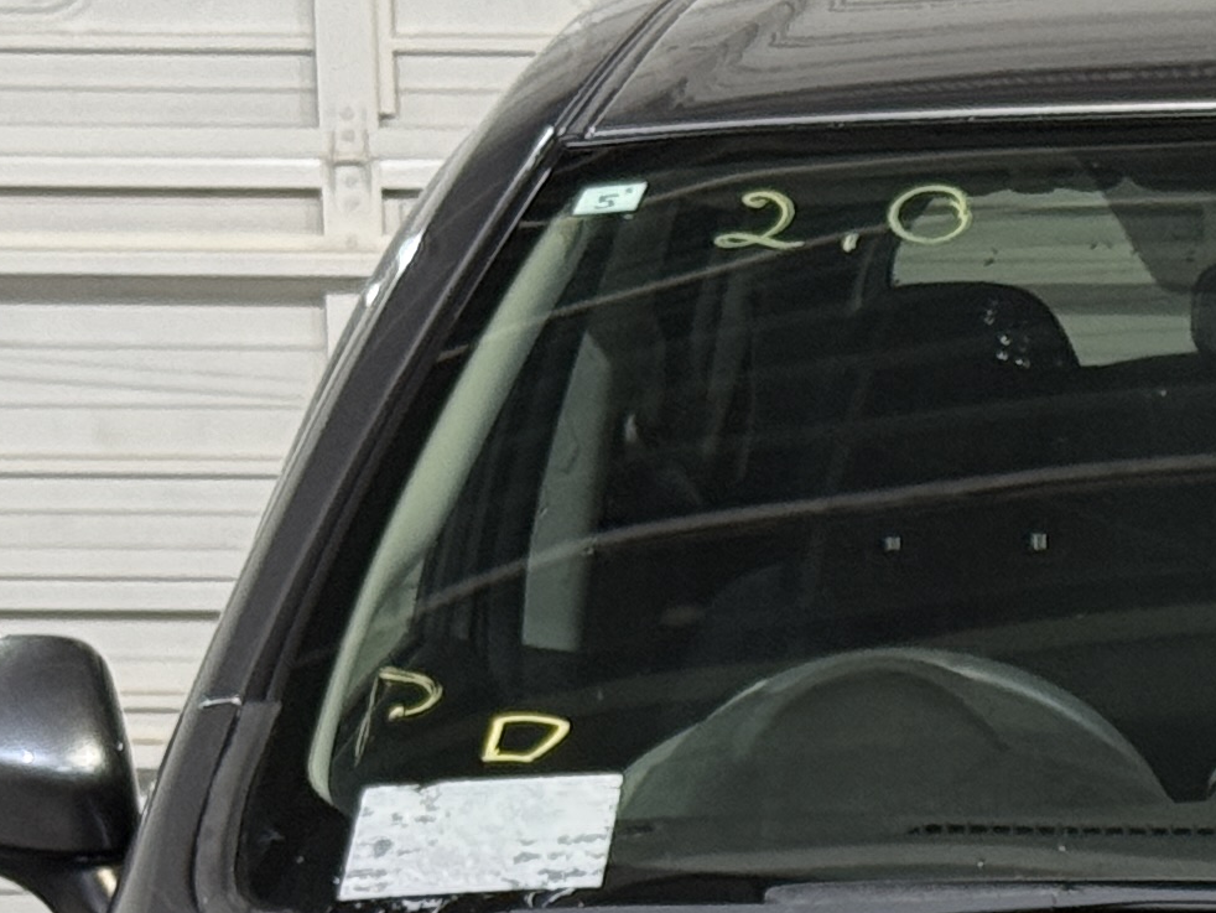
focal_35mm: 197
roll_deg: +0.1
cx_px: 1389
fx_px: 6922
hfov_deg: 9.9
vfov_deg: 7.4
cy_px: 1410
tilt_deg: -12.2
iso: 200
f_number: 1.78
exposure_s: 1/60
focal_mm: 6.76
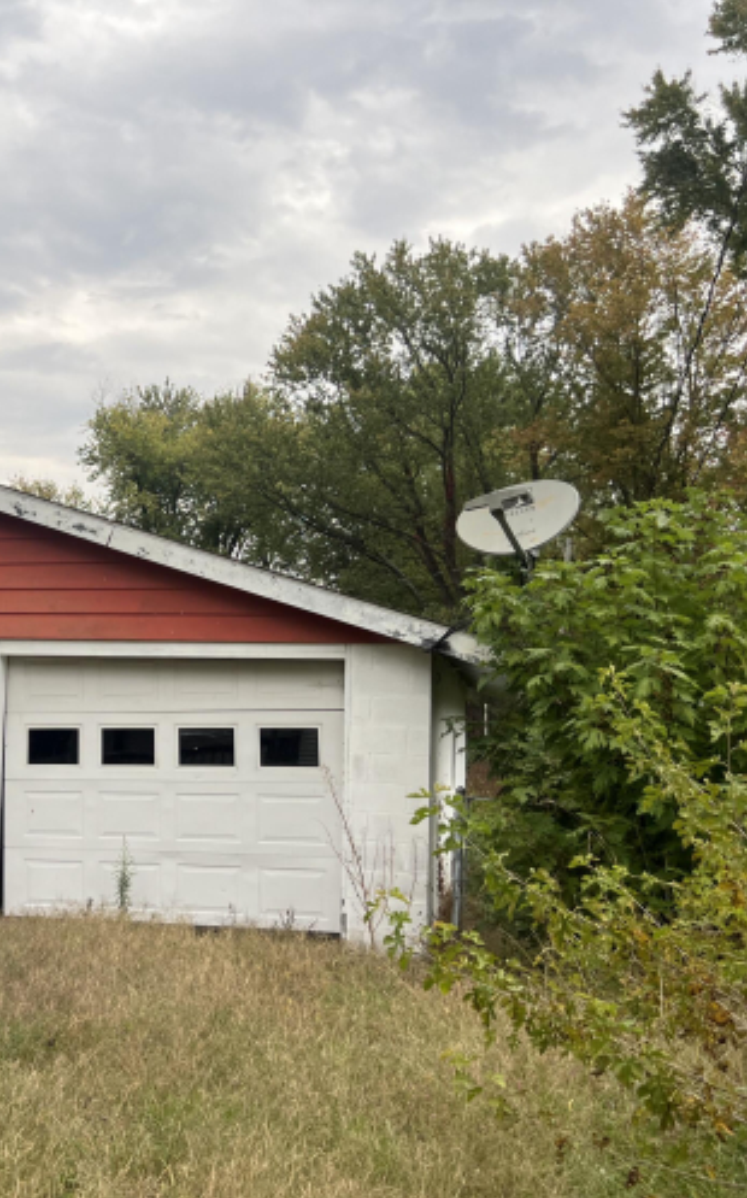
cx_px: 93
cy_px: 600
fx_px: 1207
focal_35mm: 37
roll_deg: -0.9
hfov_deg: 32.9
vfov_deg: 52.8
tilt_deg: +5.1
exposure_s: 1/516
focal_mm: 5.7
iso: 50
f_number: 1.5
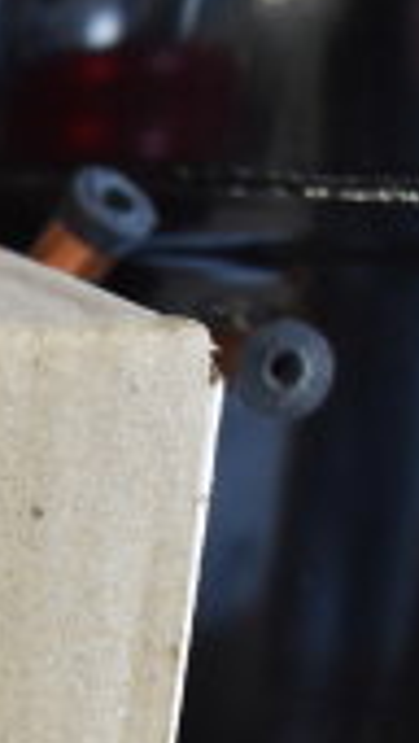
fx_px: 2442
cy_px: 876
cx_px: -786
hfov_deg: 8.4
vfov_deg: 16.6
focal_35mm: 124
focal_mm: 22
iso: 640
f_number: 3.8
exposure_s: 1/30
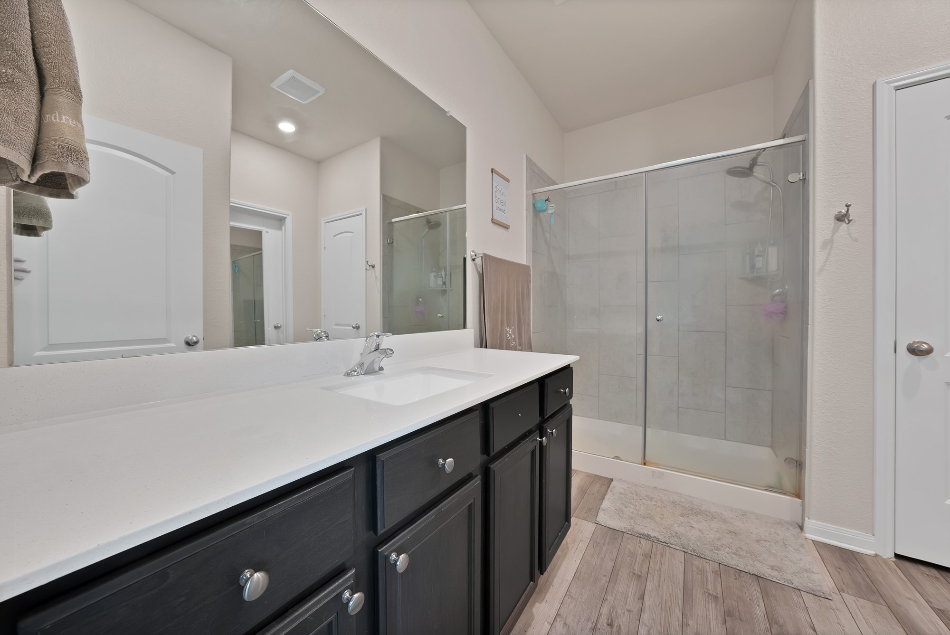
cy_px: 318
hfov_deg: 112.6
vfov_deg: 90.1
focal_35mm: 12
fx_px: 317
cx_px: 475
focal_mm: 12
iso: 640
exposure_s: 1/1.67
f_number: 9
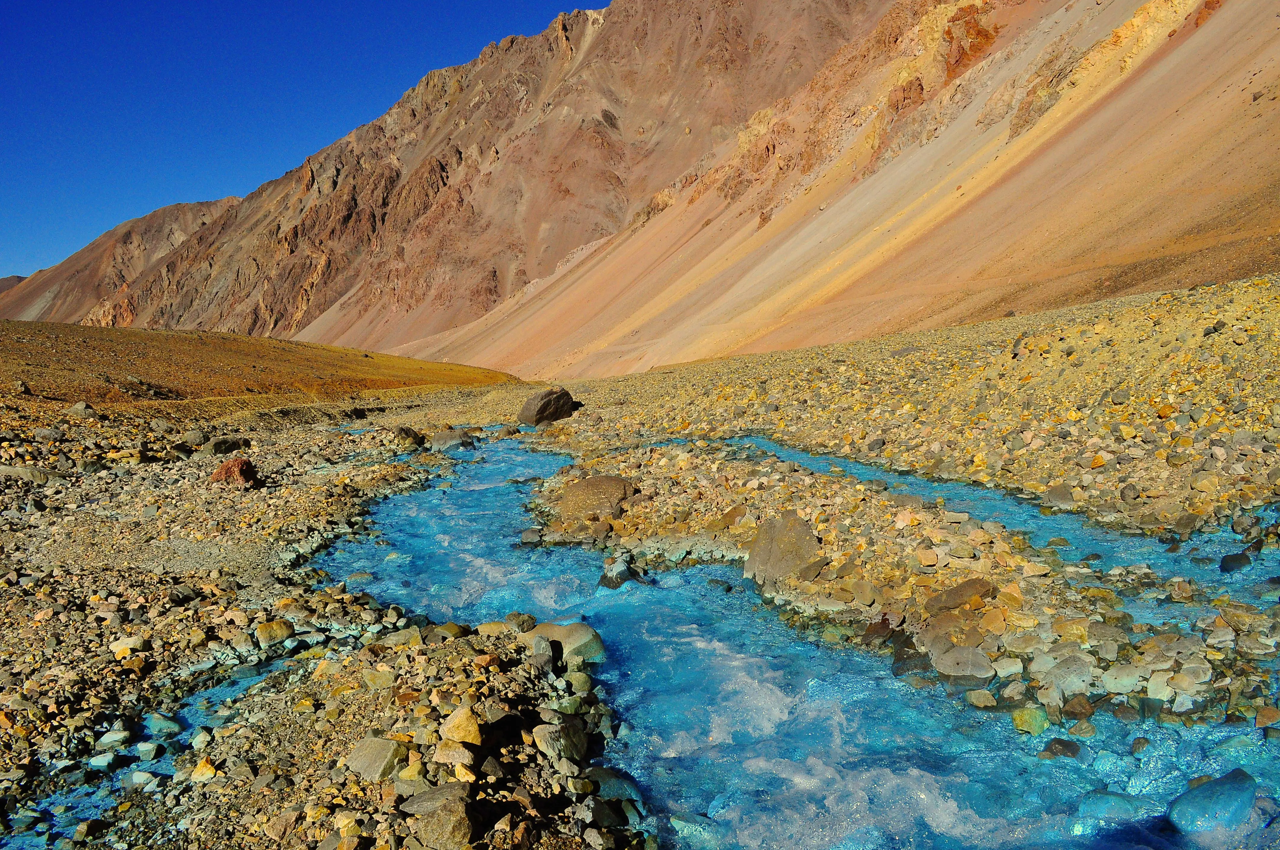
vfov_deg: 47.8
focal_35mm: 27
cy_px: 425
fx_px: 959
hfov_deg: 67.4
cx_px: 640
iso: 800
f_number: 16
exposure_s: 1/1000
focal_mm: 18
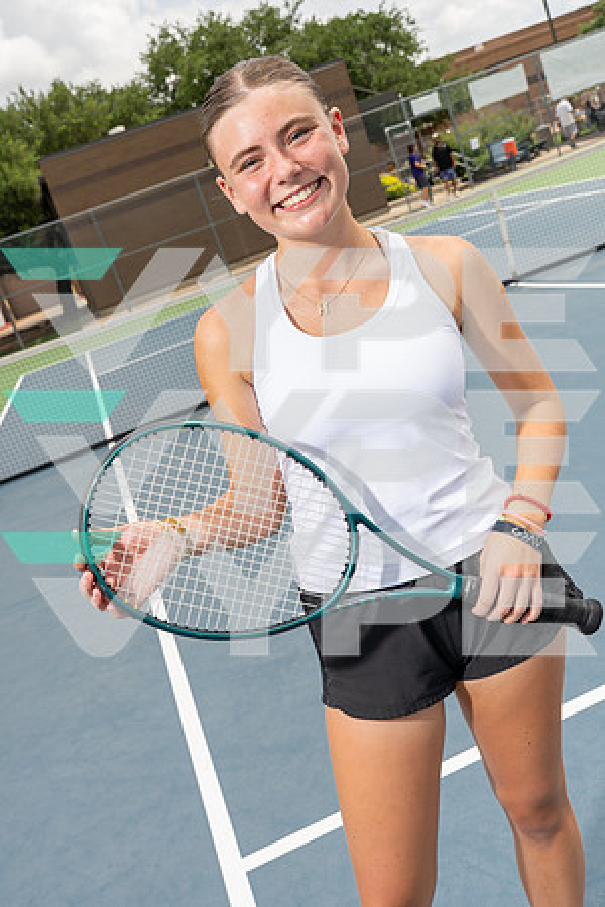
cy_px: 454
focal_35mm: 37
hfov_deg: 35.9
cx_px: 302
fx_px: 933
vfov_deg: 51.9
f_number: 8
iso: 100
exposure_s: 1/250
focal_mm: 37
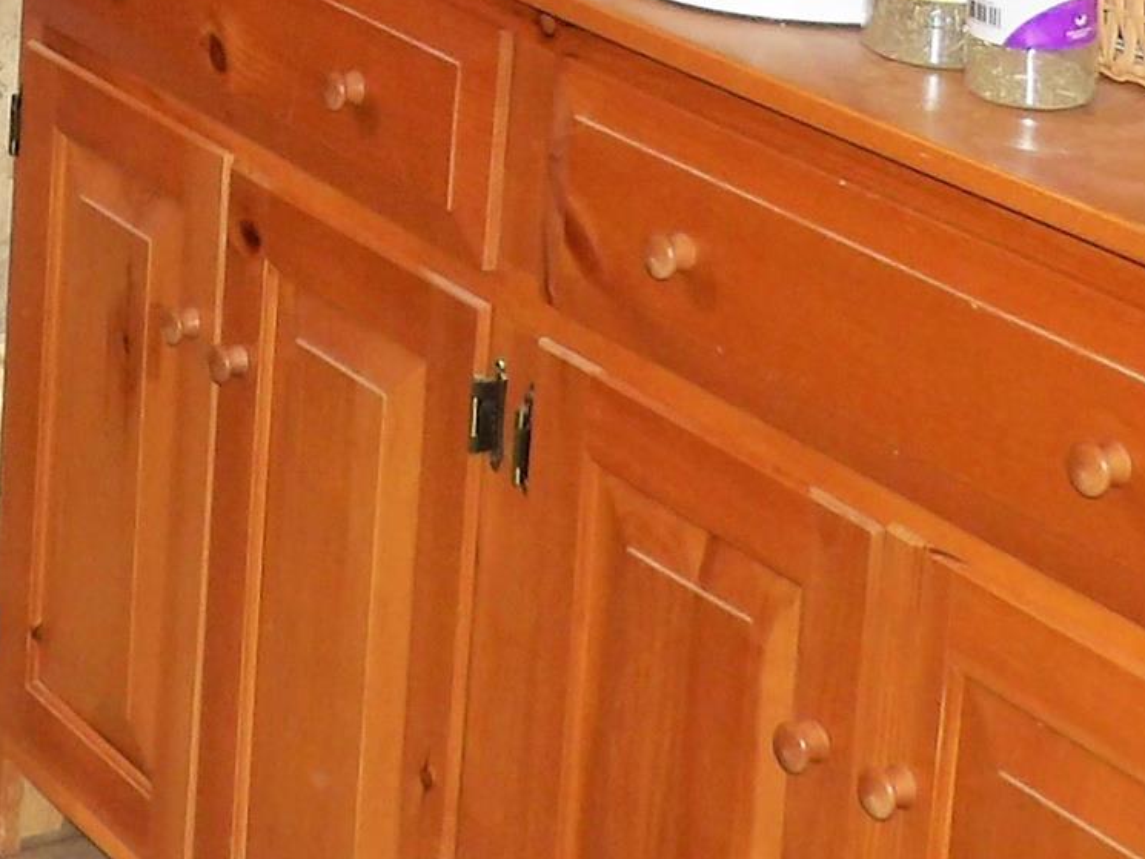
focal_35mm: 99
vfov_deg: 13.8
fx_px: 3275
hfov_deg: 19.2
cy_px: -541
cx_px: -12
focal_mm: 4.3
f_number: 3.2
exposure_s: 1/33
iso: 200
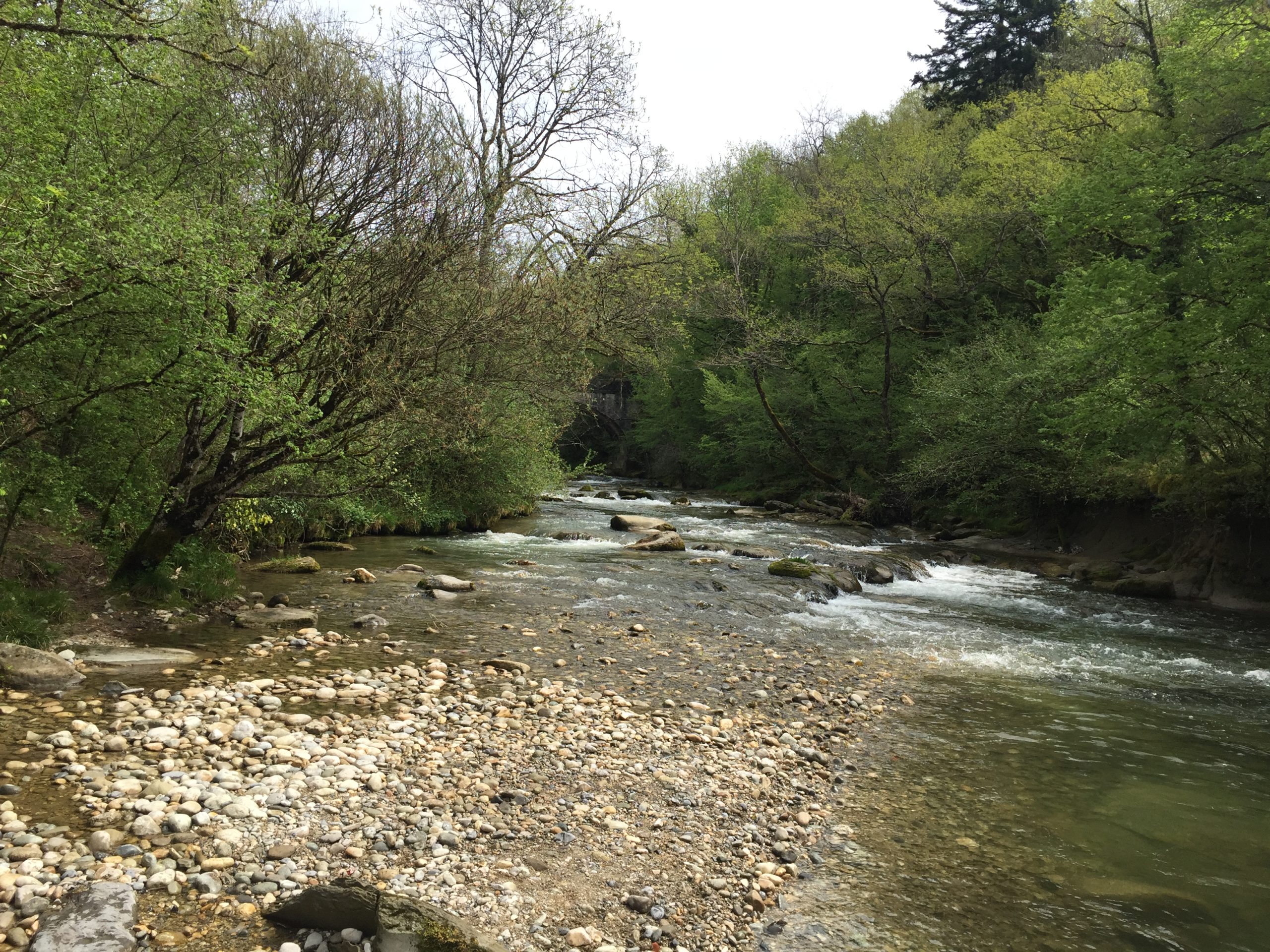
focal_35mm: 29
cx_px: 635
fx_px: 1064
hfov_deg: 61.7
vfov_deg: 48.2
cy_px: 476
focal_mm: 4.15
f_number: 2.2
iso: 32
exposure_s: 1/1319
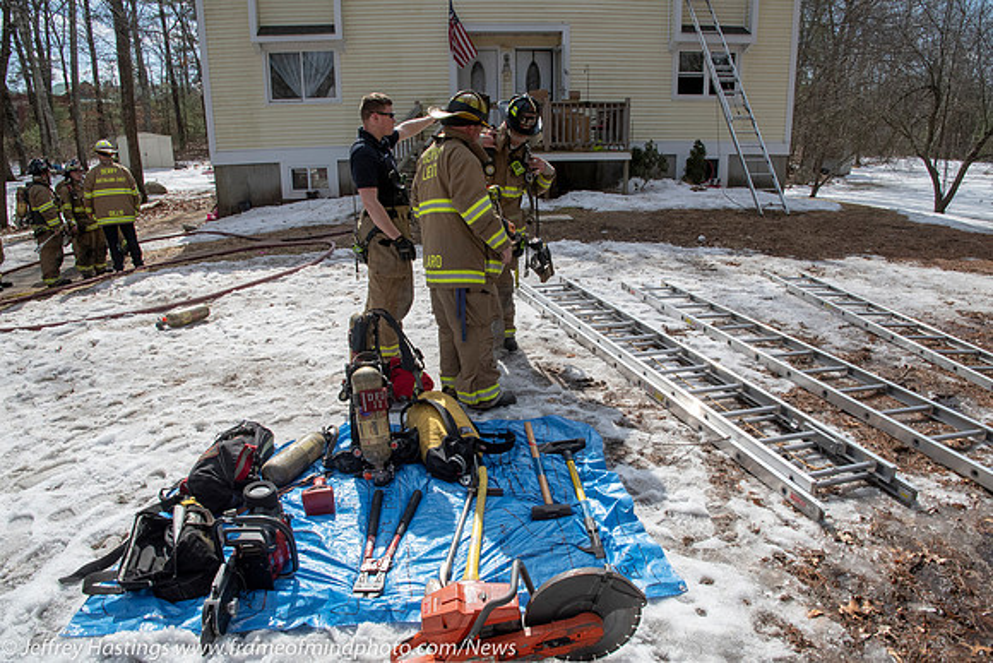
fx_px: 662
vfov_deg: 53.2
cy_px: 332
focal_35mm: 24
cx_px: 496
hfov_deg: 73.7
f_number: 9
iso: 640
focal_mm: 16
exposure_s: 1/1600
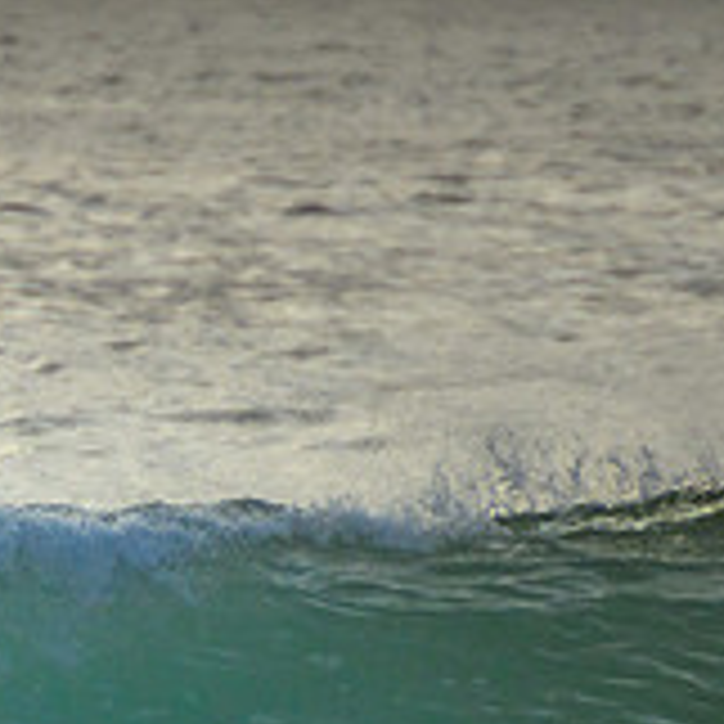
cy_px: 748
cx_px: -790
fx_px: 39943
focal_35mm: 1688
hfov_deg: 1.0
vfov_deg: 1.0
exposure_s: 1/2000
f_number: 5.6
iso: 720
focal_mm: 400
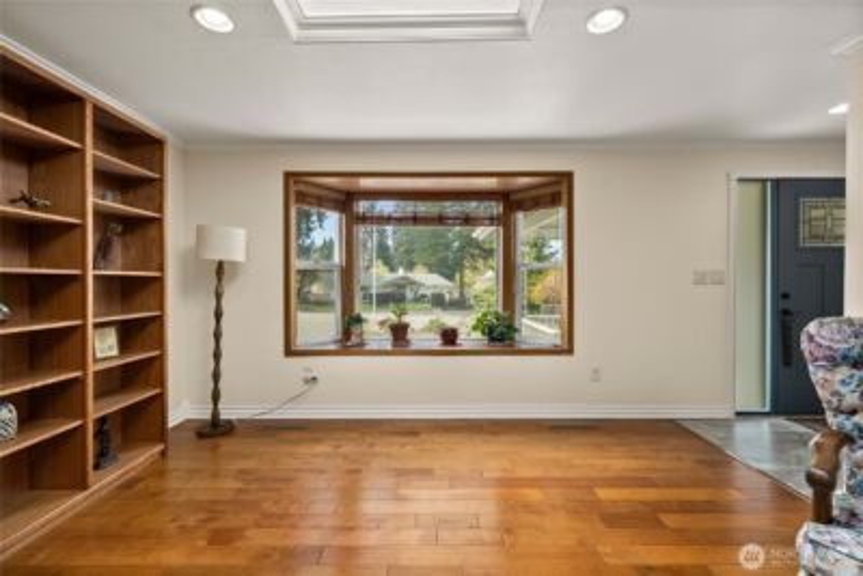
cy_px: 288
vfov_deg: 77.4
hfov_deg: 100.4
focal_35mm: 15
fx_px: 360
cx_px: 432
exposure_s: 1/30
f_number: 7.1
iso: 1000
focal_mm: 15
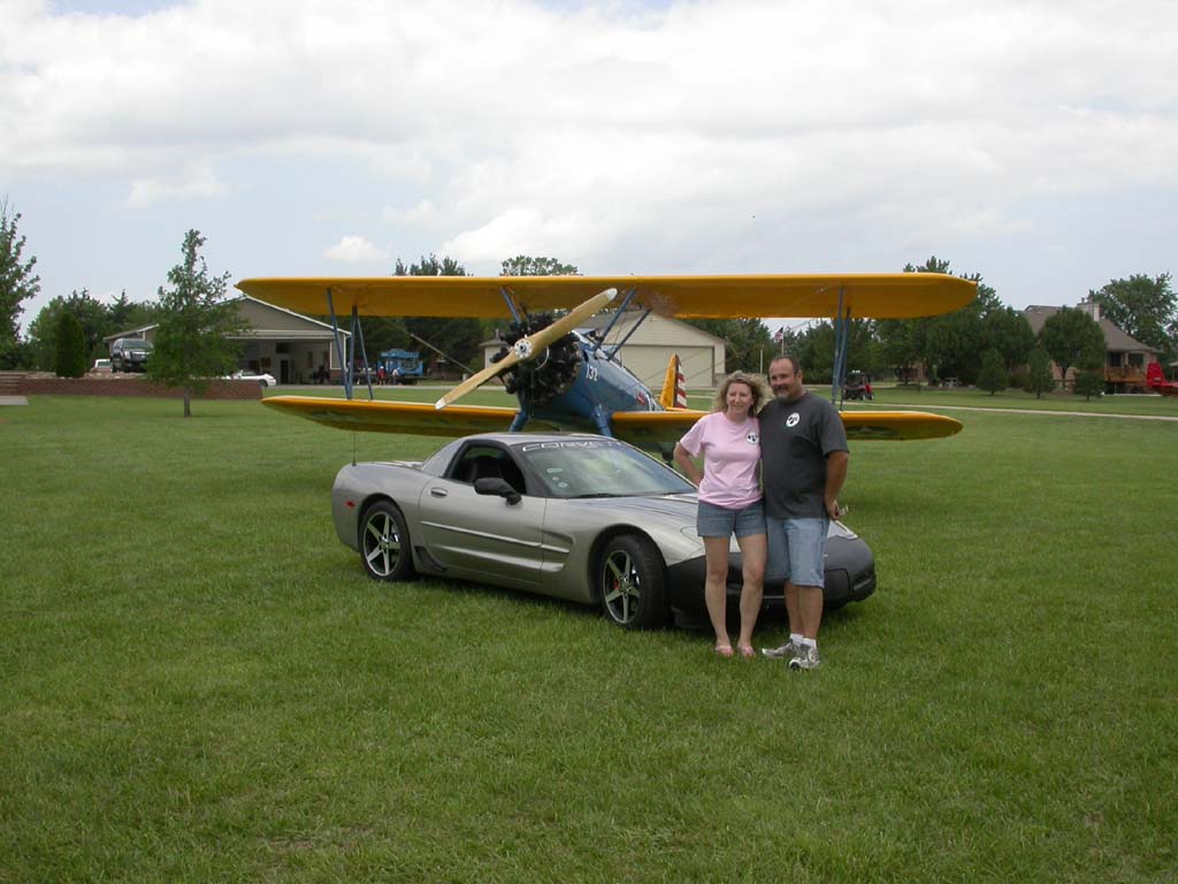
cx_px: 589
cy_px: 442
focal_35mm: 38
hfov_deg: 49.0
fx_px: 1293
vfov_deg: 37.7
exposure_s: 1/333
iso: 100
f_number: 6.7
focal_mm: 7.85
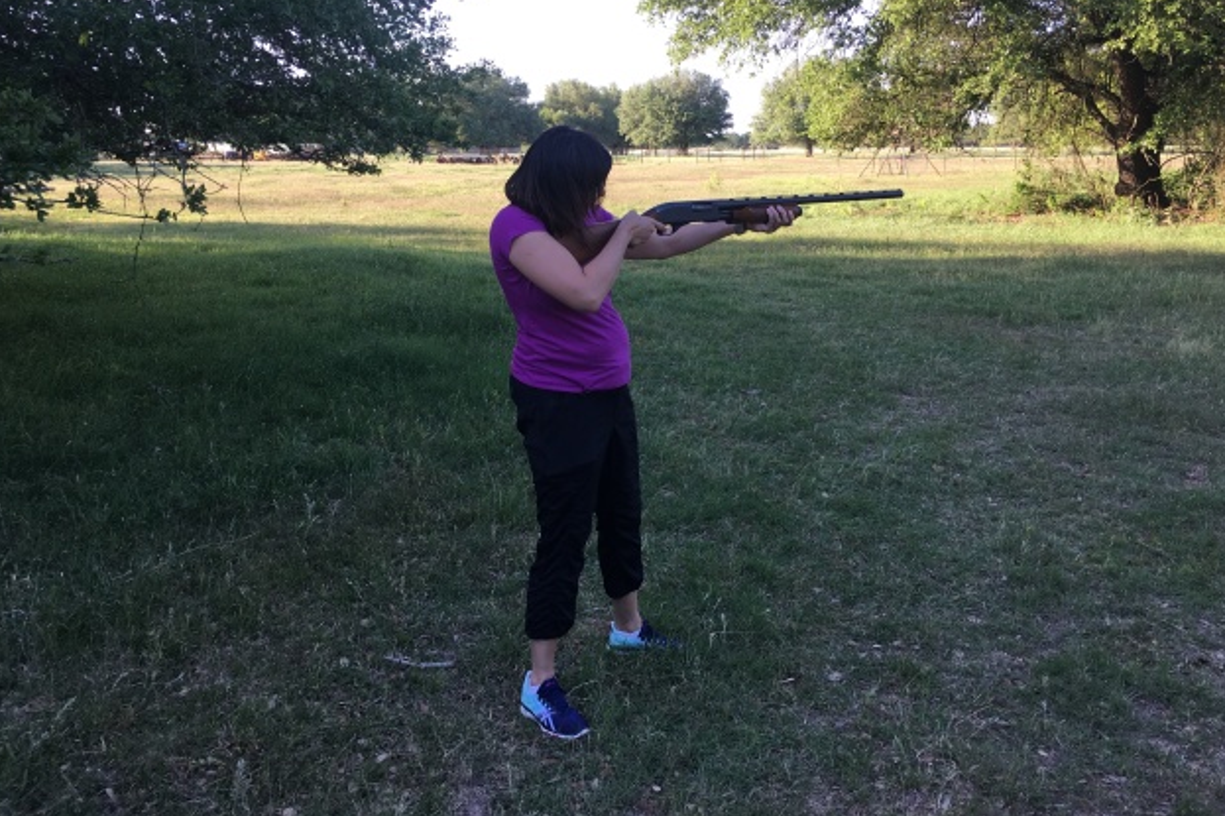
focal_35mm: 31
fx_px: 1055
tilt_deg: -9.9
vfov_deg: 42.2
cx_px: 615
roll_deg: +1.5
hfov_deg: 60.3
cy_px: 352
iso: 25
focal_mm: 4.15
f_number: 2.2
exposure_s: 1/160
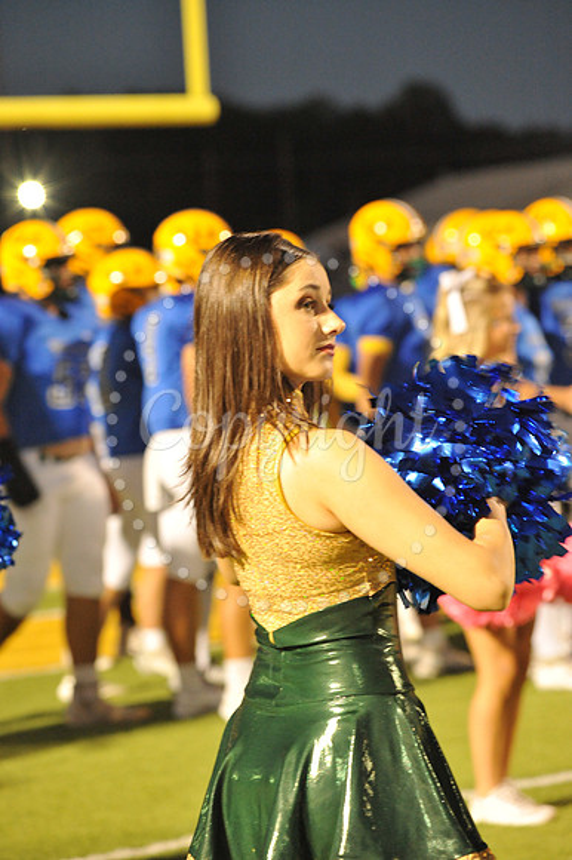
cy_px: 430
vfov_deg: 15.2
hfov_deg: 10.1
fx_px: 3221
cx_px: 286
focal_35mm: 135
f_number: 5.6
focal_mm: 135
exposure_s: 1/125
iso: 5000
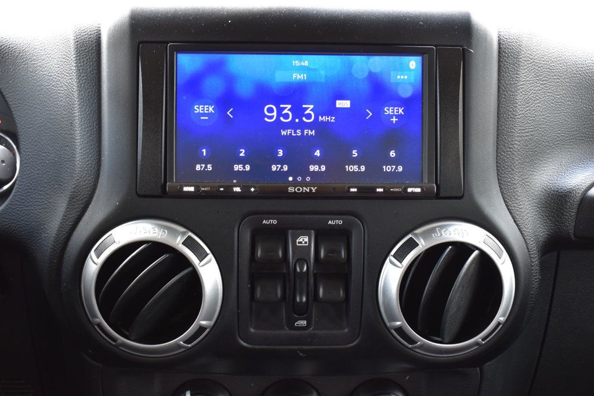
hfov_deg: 42.3
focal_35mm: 46
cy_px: 198
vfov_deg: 28.9
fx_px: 767
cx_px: 297
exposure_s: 1/15
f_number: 6.3
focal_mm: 31
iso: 560
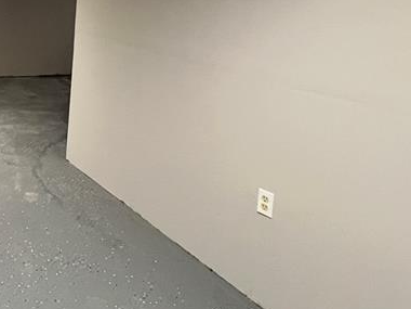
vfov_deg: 37.9
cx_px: -22
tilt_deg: -7.5
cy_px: 29
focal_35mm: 35
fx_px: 416
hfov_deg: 43.2
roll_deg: -2.5
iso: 400
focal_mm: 1.57
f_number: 1.8
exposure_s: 1/60
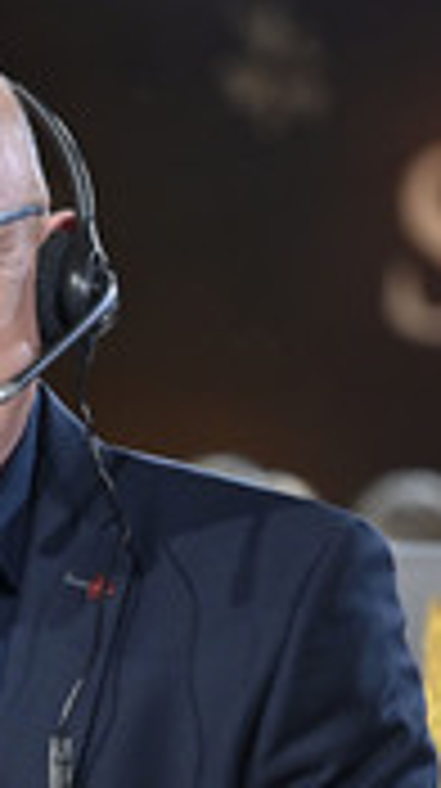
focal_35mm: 192
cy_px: 599
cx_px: -7
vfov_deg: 11.2
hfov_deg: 6.3
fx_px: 4005
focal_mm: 71
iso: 1600
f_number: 2.8
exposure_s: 1/250
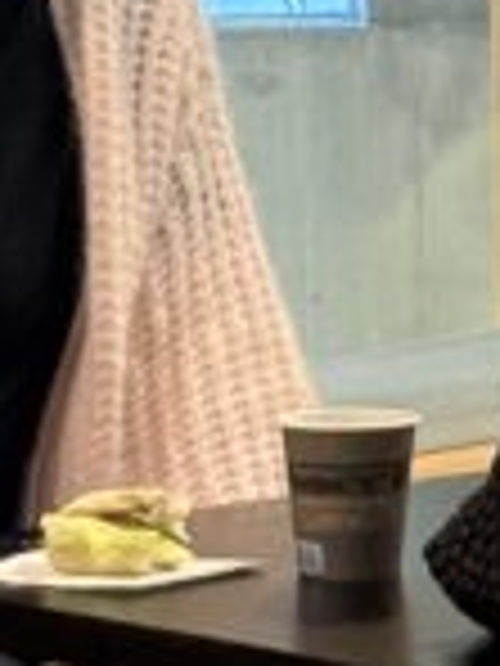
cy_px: 292
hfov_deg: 4.5
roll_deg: +0.0
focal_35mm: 331
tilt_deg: -6.4
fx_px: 6375
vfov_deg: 6.0
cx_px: 559
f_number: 1.78
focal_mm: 6.76
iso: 200
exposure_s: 1/33
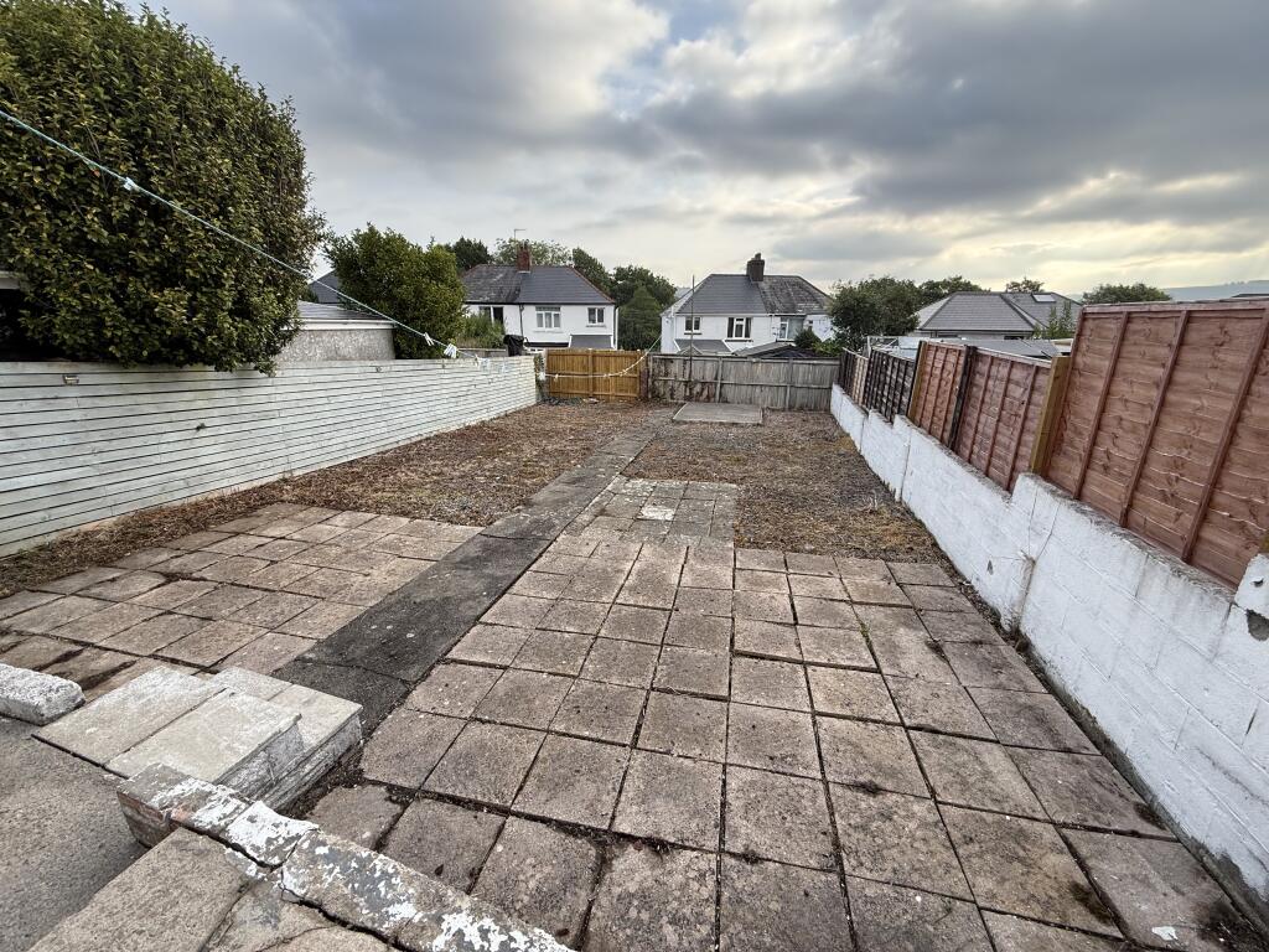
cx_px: 634
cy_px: 476
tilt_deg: -16.7
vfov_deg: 85.7
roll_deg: +0.6
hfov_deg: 102.1
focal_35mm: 14
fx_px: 513
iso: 50
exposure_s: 1/445
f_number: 2.2
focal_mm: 2.22
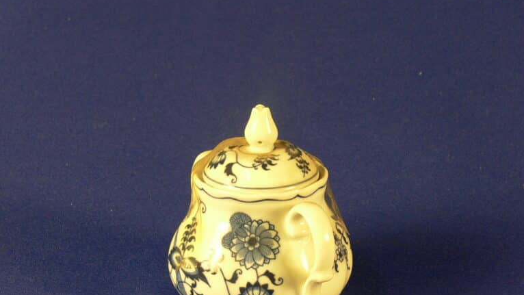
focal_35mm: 177
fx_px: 2459
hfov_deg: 12.2
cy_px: 189
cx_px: 262
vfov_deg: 6.9
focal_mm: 21.5
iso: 125
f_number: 3.2
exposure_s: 1/30
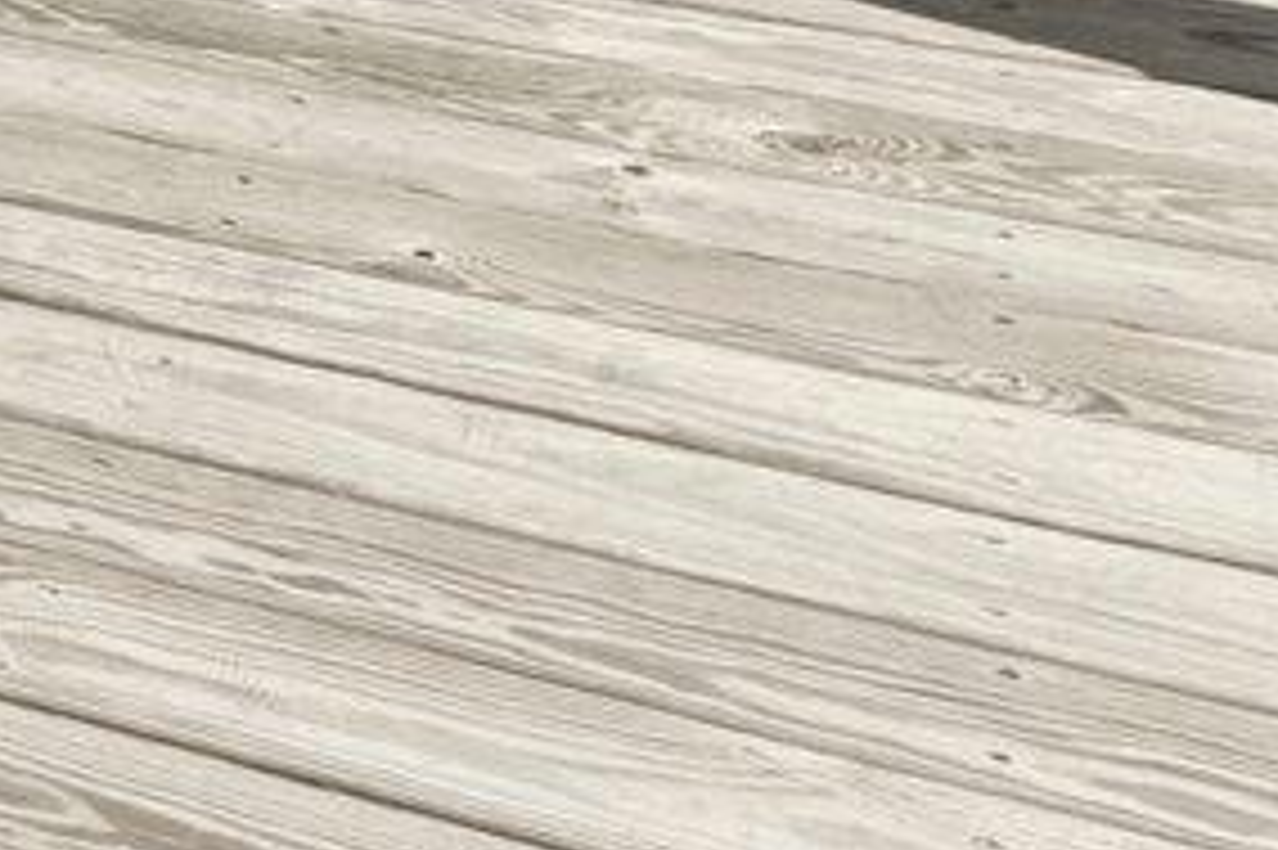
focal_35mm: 101
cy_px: -1612
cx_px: -1125
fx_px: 3583
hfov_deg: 16.4
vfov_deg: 10.3
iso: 100
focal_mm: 14
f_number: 8
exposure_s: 1/320
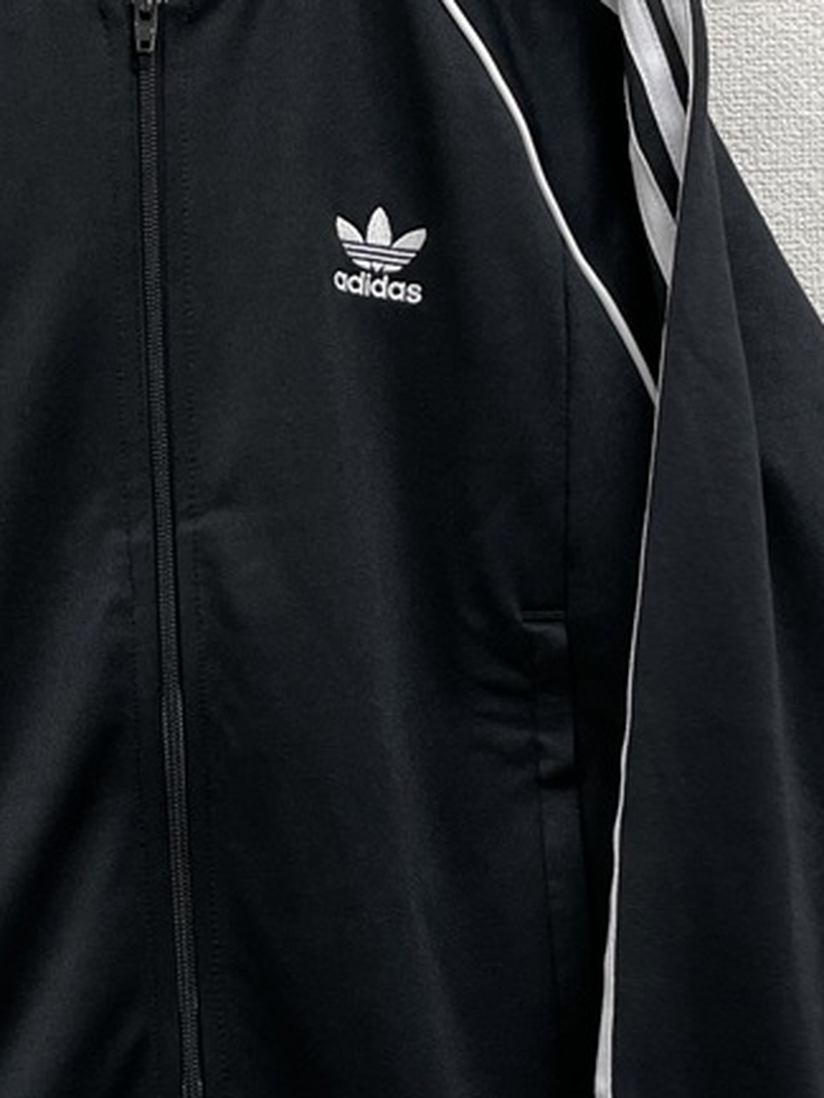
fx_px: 2284
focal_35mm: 72
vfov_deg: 26.8
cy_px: 751
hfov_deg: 20.2
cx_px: 137
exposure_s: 1/105
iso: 80
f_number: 1.6
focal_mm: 4.2
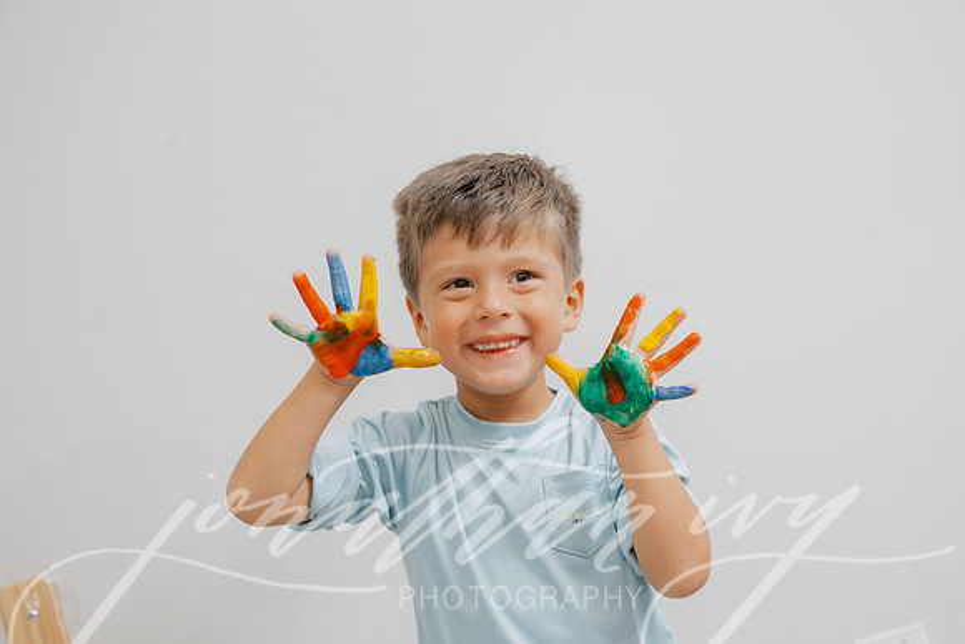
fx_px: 1609
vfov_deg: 22.6
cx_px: 482
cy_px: 322
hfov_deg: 33.4
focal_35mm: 60
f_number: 5.6
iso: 1250
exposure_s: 1/200
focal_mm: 60
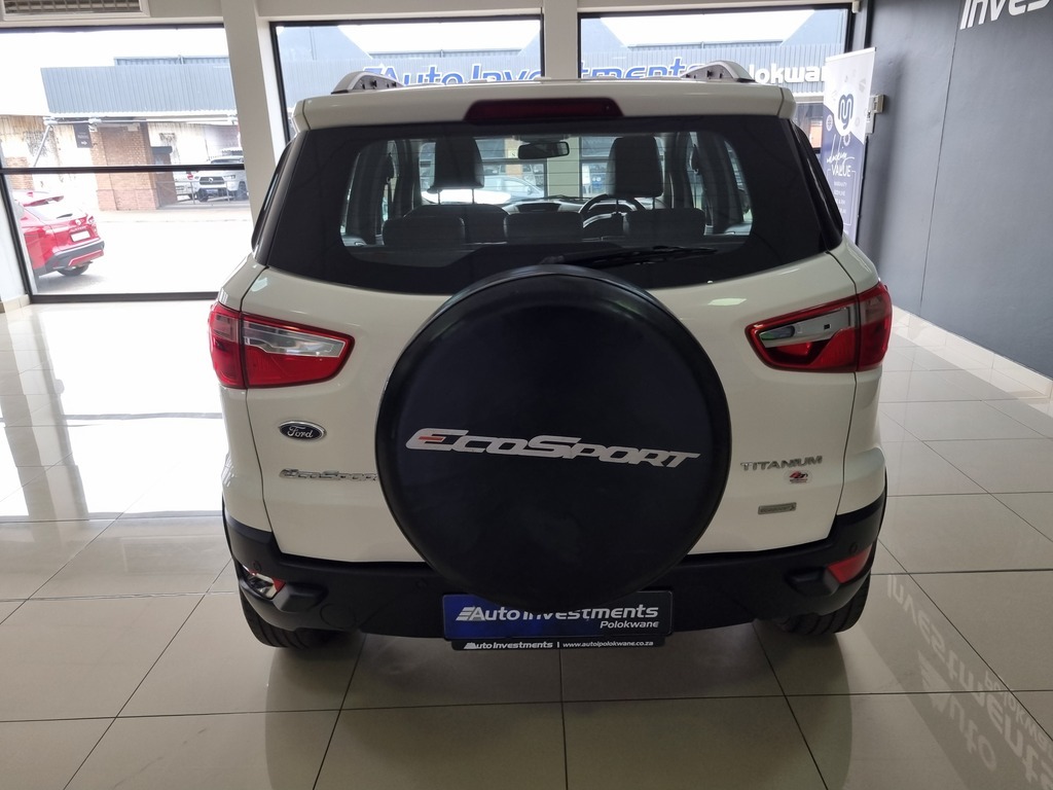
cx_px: 526
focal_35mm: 26
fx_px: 791
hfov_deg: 67.3
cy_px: 395
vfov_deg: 53.1
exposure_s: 1/100
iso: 64
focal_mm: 5.4
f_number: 1.8
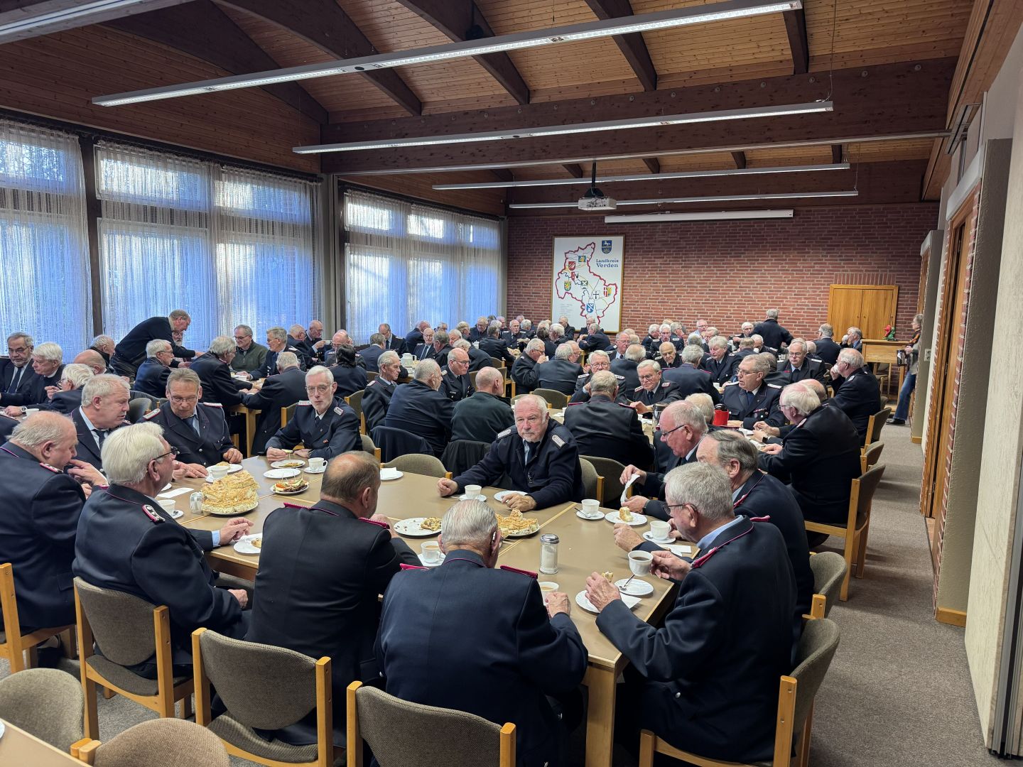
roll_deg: -1.2
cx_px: 512
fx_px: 709
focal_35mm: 24
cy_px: 384
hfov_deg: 71.6
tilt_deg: -7.7
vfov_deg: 56.8
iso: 160
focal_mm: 6.76
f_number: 1.78
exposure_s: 1/50
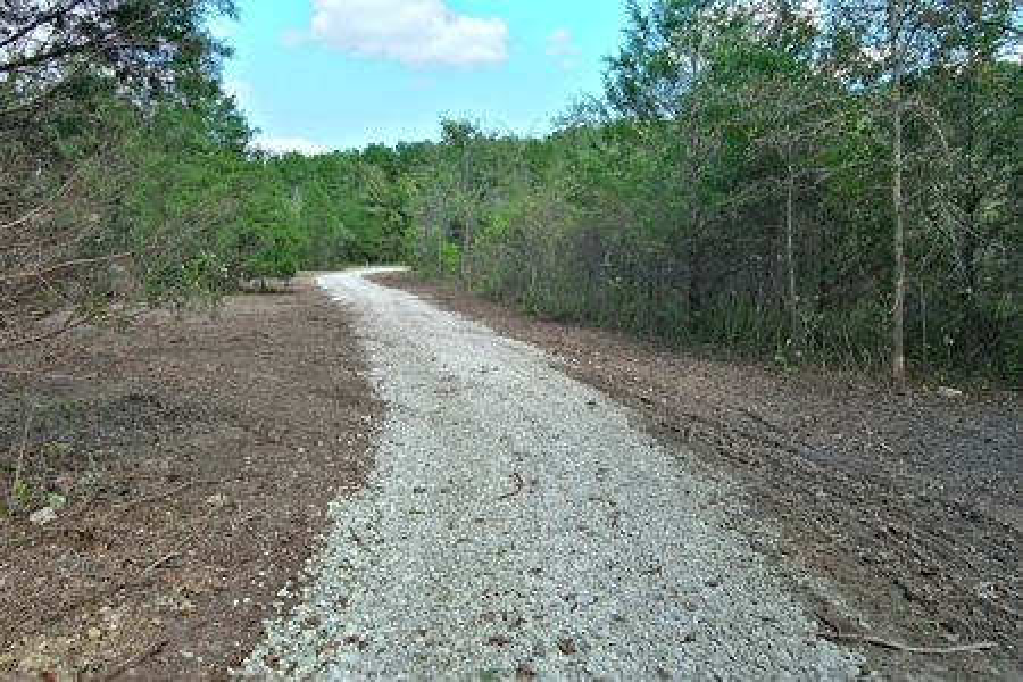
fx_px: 824
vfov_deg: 45.0
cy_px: 341
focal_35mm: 29
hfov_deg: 63.7
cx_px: 512
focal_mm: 10.57
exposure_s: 1/384
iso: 100
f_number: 2.8
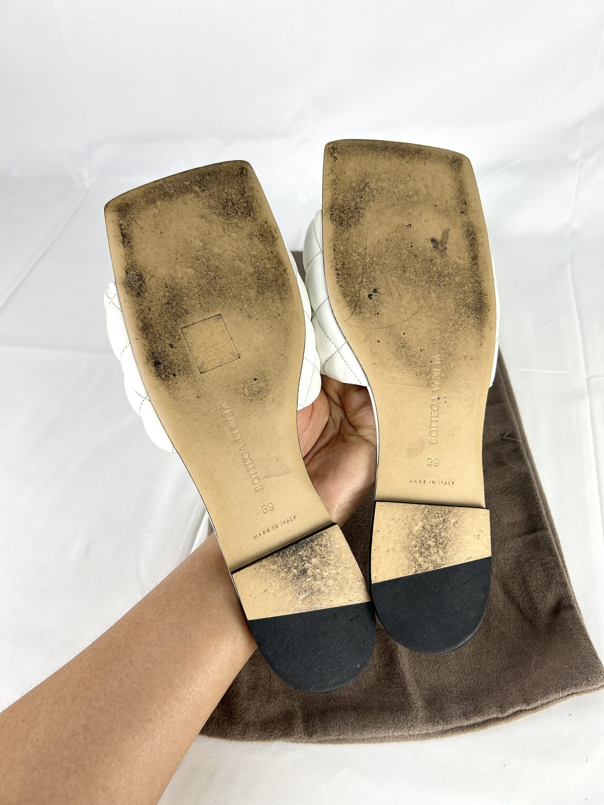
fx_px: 605
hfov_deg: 53.1
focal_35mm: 26
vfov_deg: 67.3
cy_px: 402
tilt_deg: -48.3
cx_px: 302
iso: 32
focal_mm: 5.7
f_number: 1.5
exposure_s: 1/100
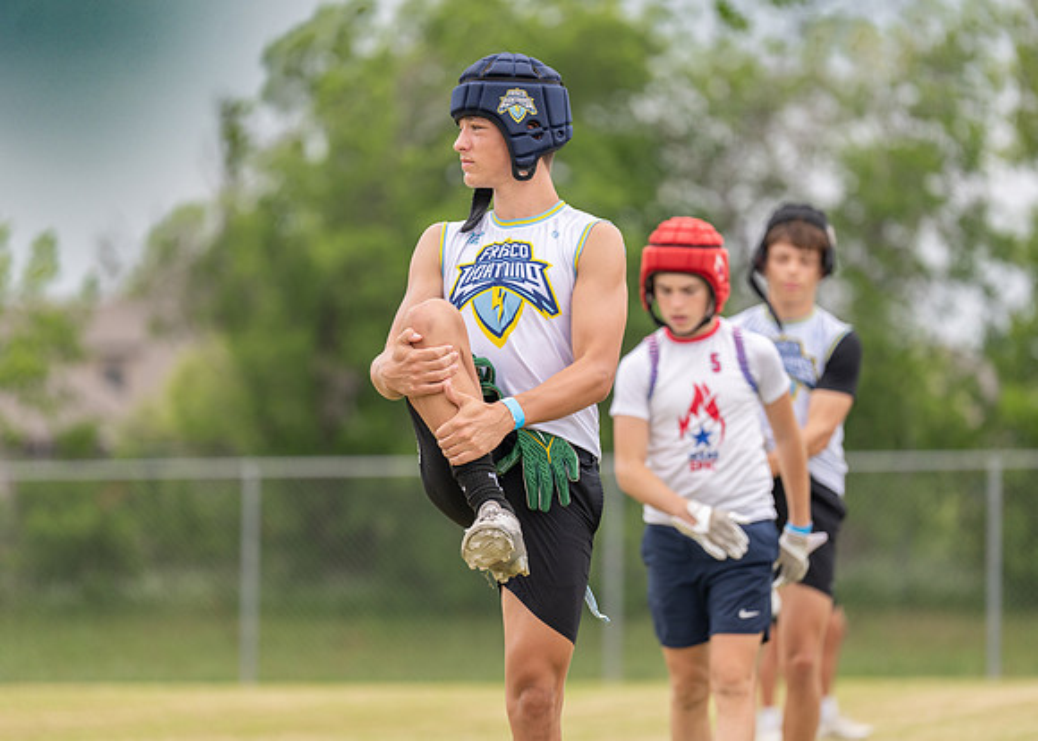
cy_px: 371
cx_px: 509
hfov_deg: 10.7
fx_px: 5565
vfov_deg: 7.6
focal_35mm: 189
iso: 100
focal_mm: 171
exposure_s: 1/1600
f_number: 2.8
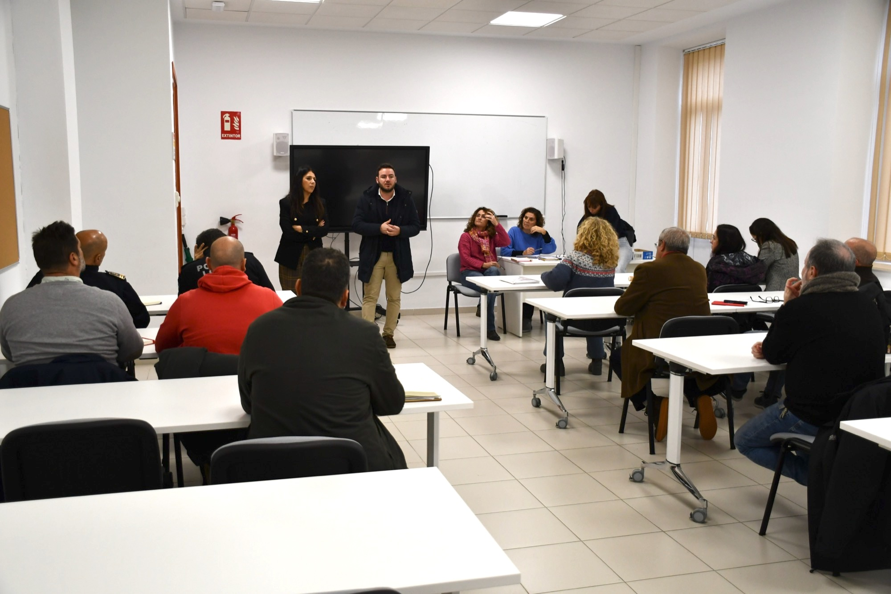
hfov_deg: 55.8
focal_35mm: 34
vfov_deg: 38.9
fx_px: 841
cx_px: 446
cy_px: 297
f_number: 3.8
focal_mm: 23
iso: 800
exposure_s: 1/200
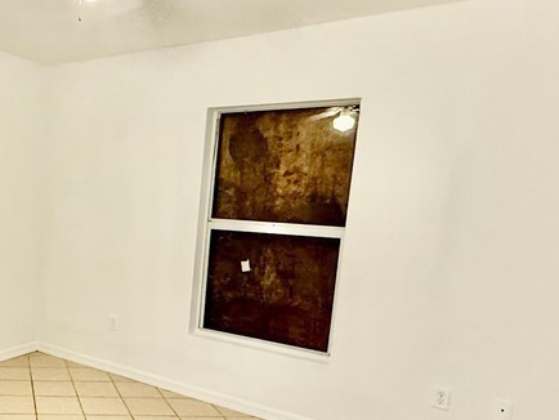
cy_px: 272
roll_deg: -2.9
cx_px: 52
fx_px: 533
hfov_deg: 49.1
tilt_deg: -8.6
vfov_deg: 42.5
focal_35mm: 33
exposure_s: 1/60
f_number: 2.2
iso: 640
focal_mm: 2.22
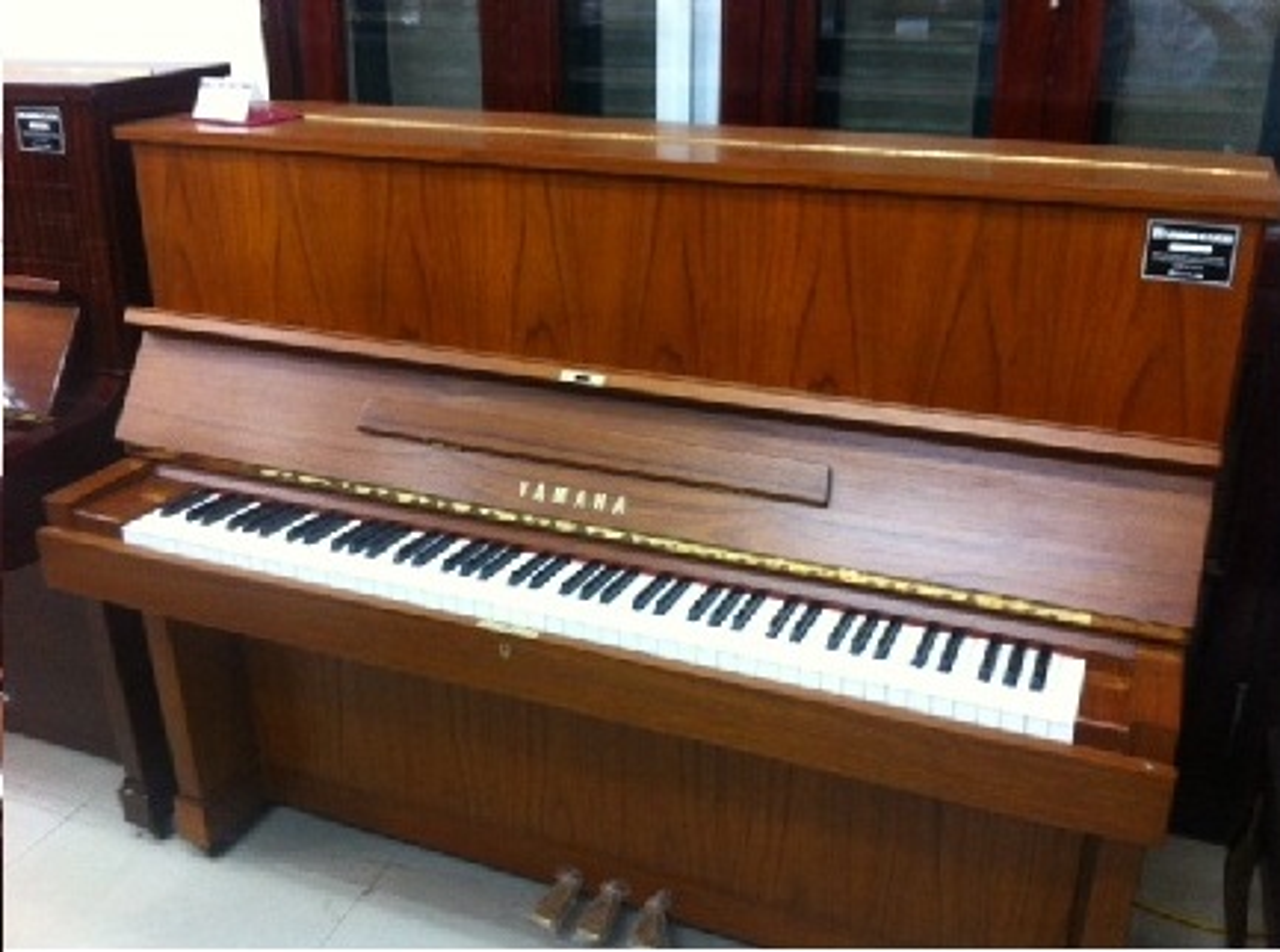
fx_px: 1290
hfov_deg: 52.8
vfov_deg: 40.5
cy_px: 476
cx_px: 640
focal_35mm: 35
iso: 200
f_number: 2.8
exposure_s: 1/15
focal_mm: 3.85
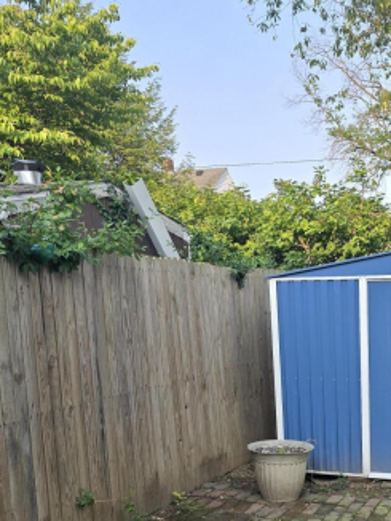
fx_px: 707
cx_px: 343
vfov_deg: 38.5
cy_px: 437
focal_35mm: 47
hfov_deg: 29.8
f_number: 1.7
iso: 16
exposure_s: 1/180
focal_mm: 6.3
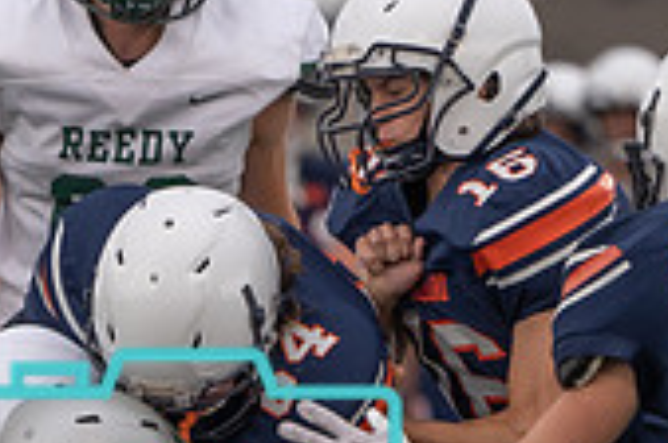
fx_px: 21984
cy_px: 536
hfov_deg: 1.7
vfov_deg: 1.2
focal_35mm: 1187
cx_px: 67
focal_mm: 345
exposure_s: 1/500
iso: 640
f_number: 5.6
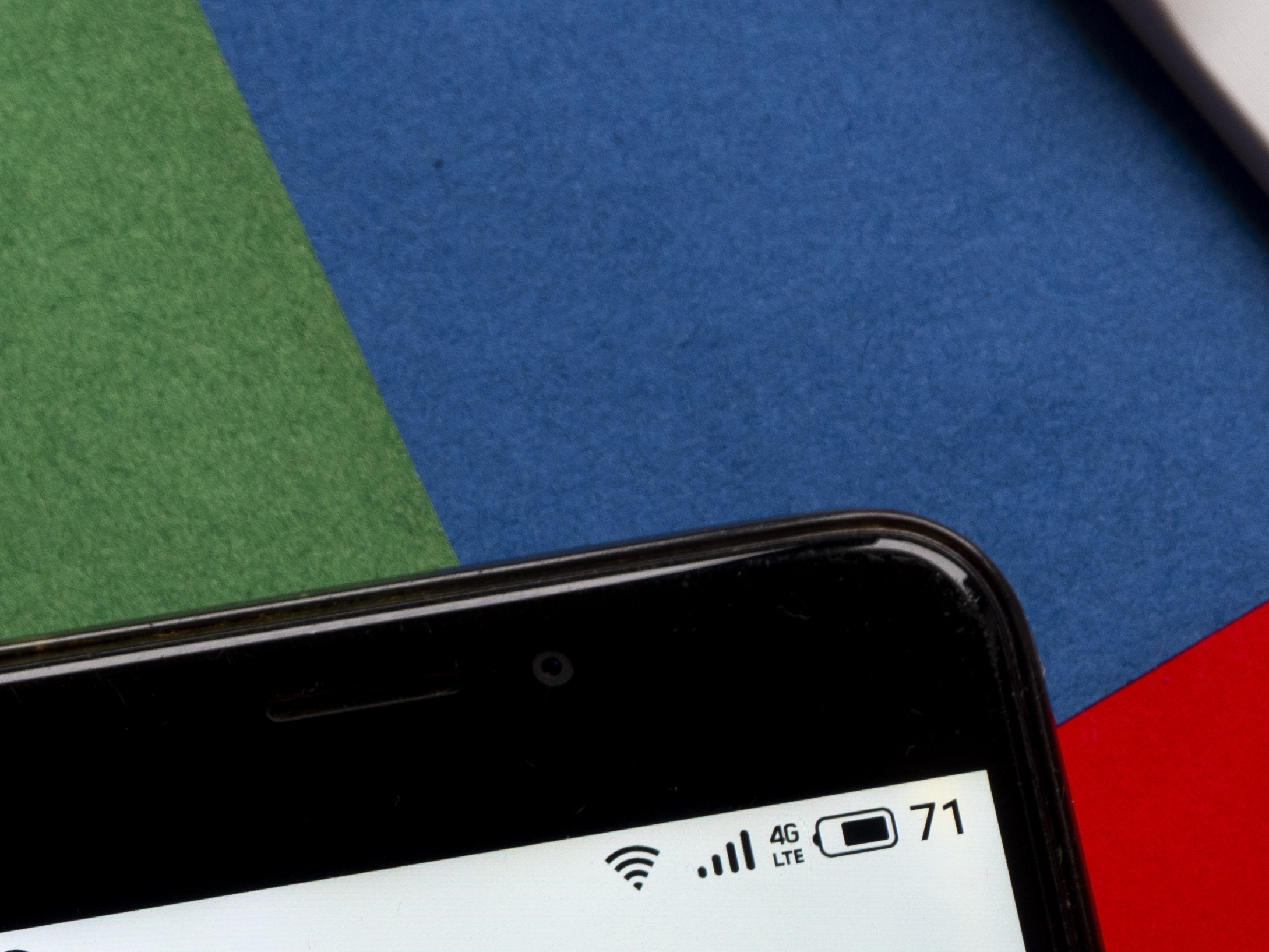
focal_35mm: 202
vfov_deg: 7.3
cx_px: 340
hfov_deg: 9.8
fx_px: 7406
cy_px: 910
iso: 200
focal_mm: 44
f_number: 6
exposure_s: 1/30
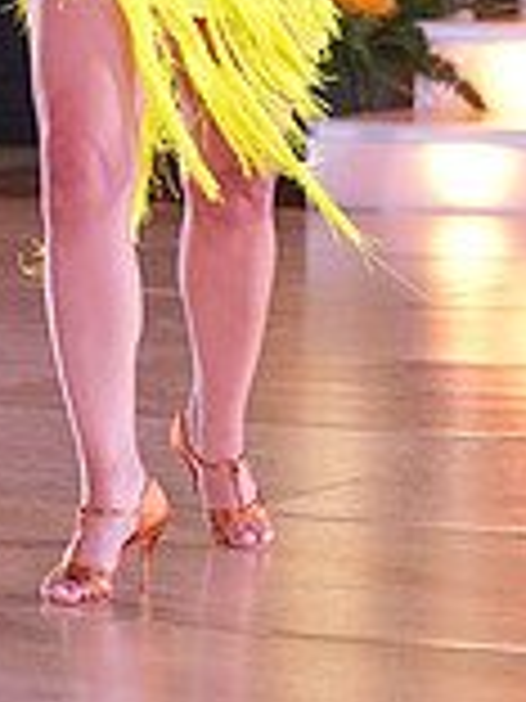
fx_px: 5734
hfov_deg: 5.2
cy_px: -189
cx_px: -209
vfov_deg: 6.9
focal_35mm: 283
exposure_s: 1/400
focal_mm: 79
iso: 3200
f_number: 4
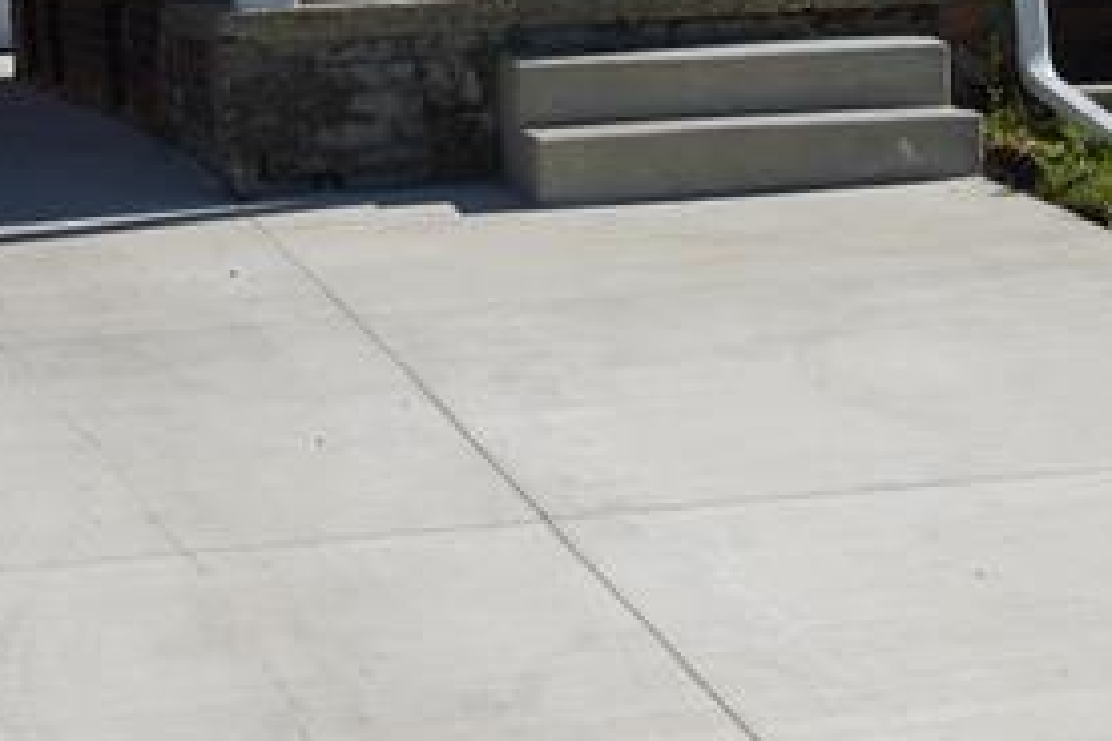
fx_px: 3892
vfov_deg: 10.9
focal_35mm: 126
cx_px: 616
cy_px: 479
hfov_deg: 16.3
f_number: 10
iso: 100
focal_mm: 34
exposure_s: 1/250
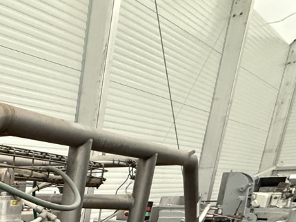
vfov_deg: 24.7
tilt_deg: -18.2
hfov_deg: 30.3
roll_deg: +0.4
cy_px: 322
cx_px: -106
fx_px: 402
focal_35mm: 47
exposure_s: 1/60
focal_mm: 2.22
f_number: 2.2
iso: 800
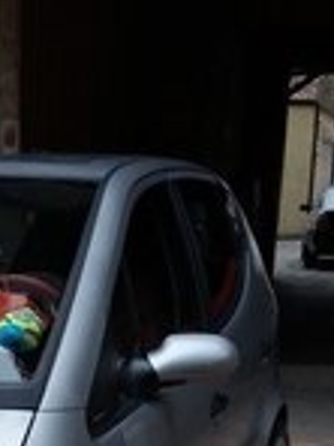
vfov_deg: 19.8
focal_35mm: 94
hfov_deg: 15.4
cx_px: -24
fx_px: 1209
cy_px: 506
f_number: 1.9
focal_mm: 3.7
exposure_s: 1/100
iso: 100
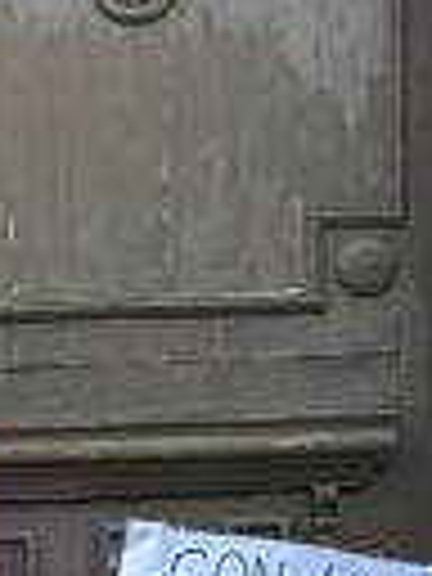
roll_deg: -0.1
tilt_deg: +3.5
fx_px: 2496
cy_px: 814
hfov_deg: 9.7
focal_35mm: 150
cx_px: -171
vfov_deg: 12.6
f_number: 1.78
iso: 100
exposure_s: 1/143
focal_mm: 6.86
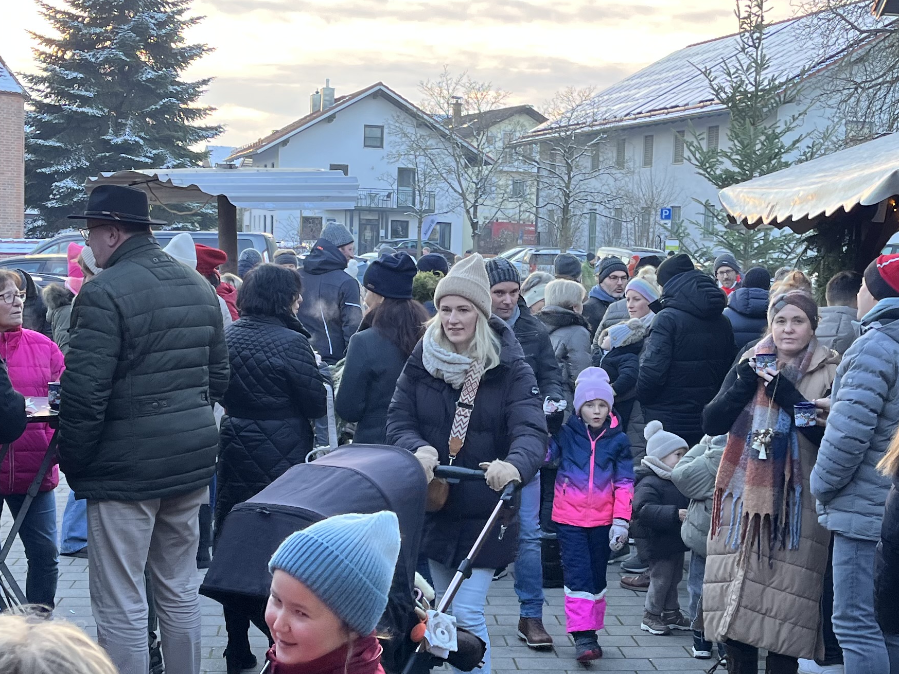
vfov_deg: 24.4
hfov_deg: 32.1
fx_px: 1558
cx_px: 505
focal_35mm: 60
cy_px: 386
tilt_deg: -5.7
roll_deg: -2.1
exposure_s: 1/144
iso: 32
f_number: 1.6
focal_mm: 5.1
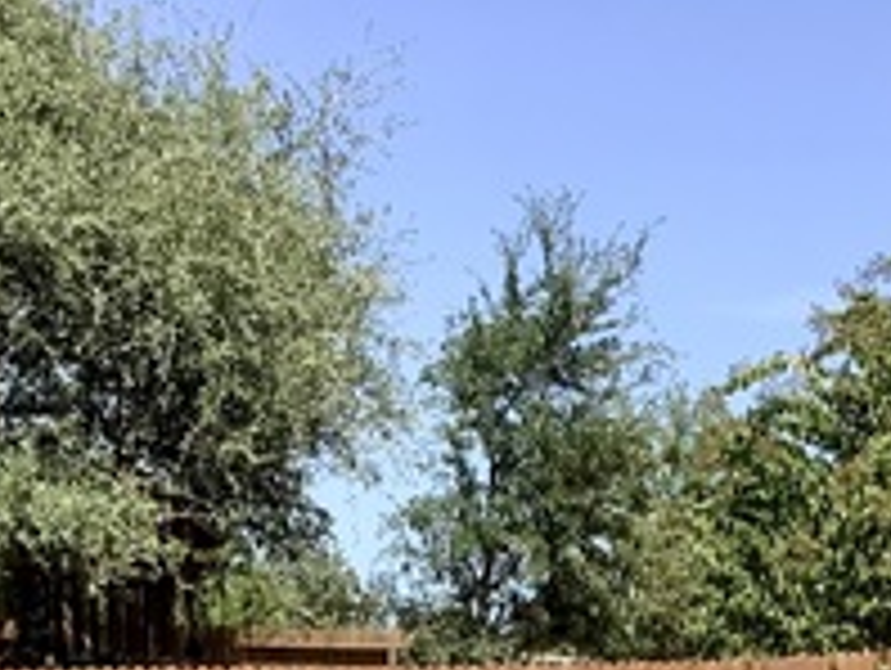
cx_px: 562
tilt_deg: -6.4
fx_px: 2577
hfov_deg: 19.6
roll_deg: -2.0
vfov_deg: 13.7
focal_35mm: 100
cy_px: 1075
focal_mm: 3.3
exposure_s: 1/1359
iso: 25
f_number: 2.4
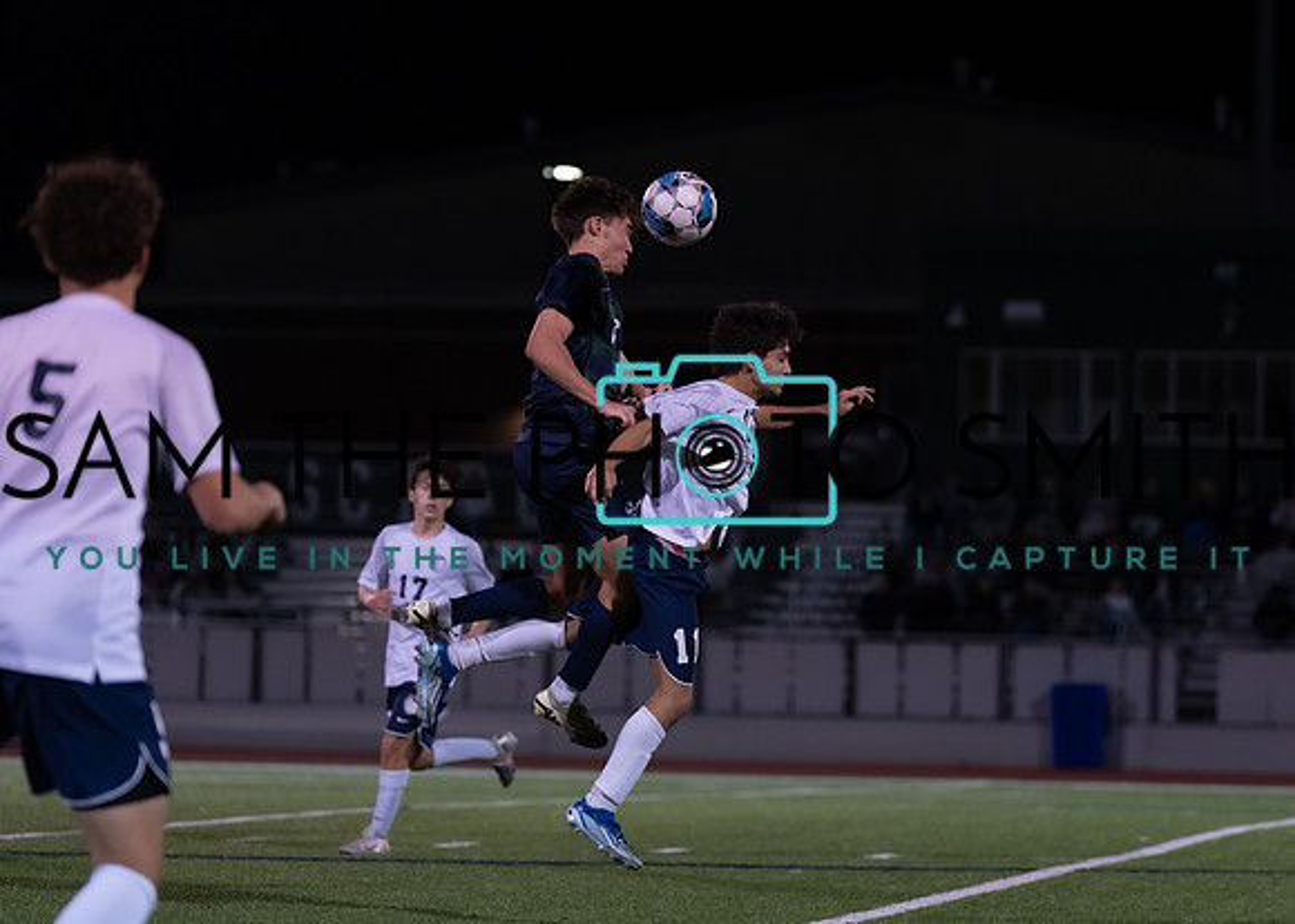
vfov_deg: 9.1
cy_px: 392
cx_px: 681
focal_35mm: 157
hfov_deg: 12.8
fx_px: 5781
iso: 2000
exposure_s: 1/1000
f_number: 2.8
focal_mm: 129
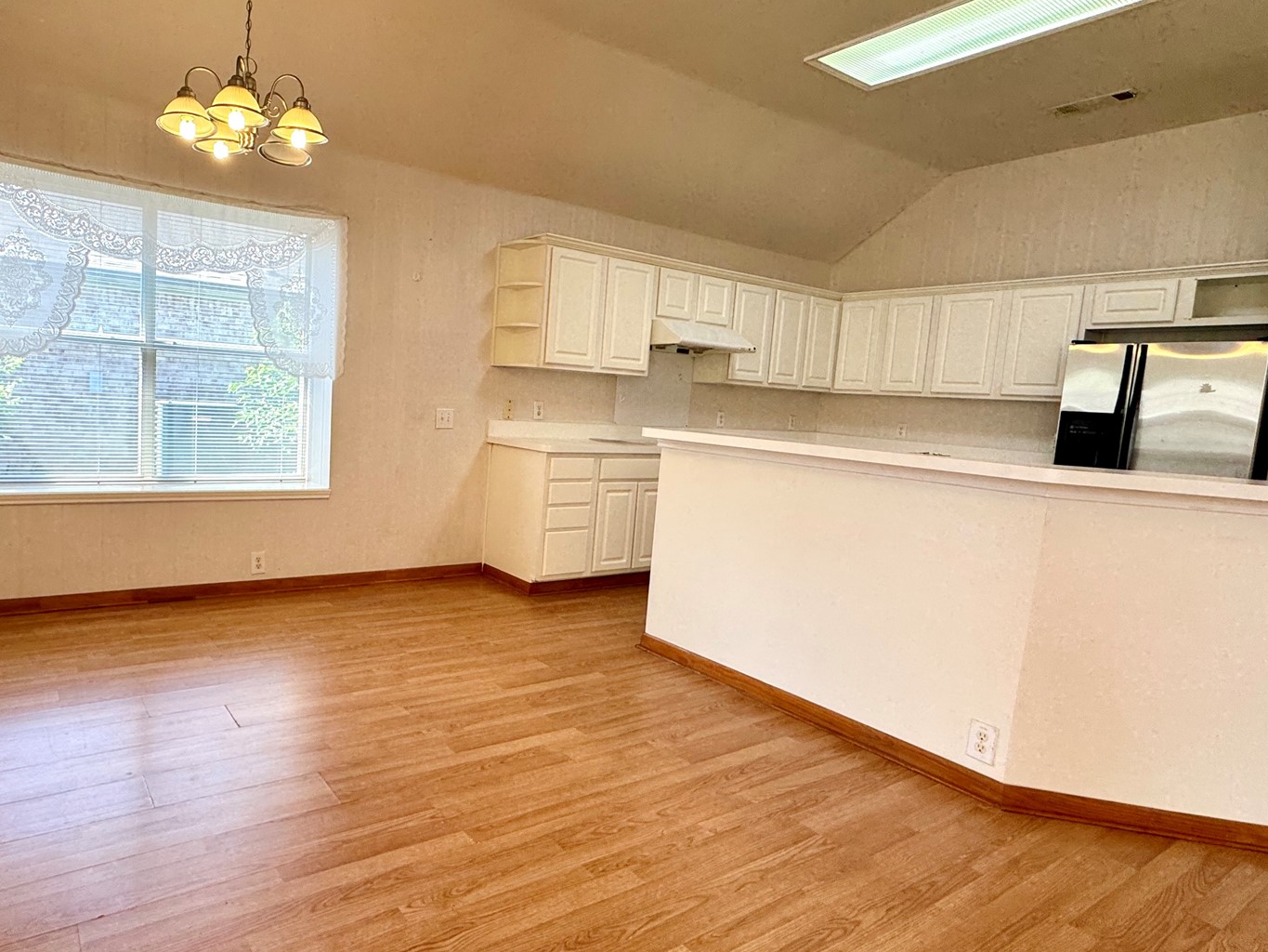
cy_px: 474
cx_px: 468
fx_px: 769
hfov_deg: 77.4
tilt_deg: -6.9
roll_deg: -3.4
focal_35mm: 21
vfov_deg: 63.5
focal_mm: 2.22
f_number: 2.2
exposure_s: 1/120
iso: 64
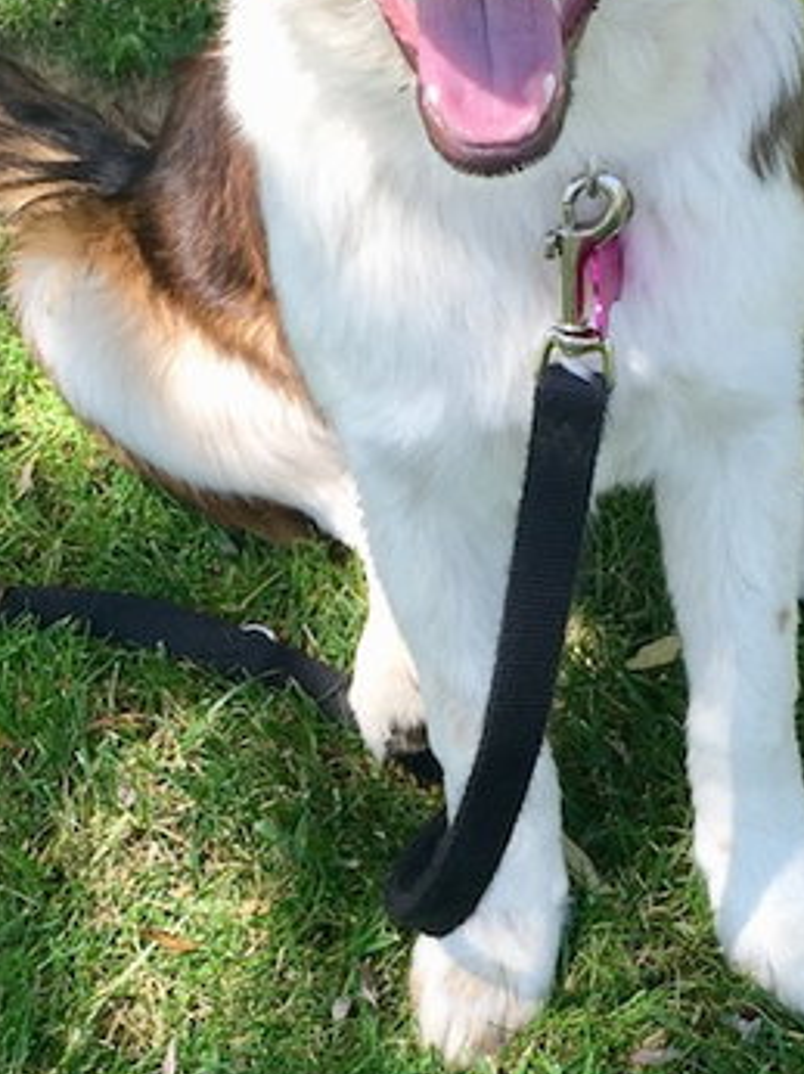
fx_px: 1736
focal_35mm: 56
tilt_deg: -47.9
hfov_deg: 26.1
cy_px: 73
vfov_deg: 32.4
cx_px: 400
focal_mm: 4.15
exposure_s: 1/162
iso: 32
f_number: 2.2
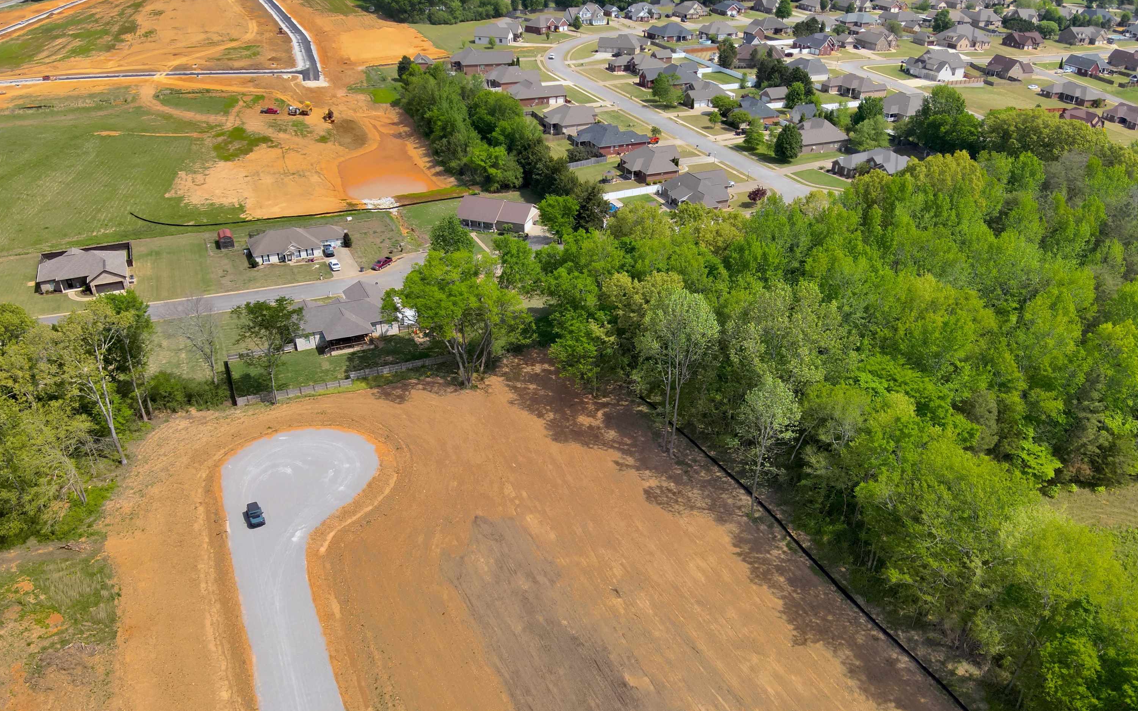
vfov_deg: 47.4
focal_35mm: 26
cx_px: 576
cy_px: 419
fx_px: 806
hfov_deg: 70.4
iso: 100
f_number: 2.8
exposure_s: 1/800
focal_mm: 4.4
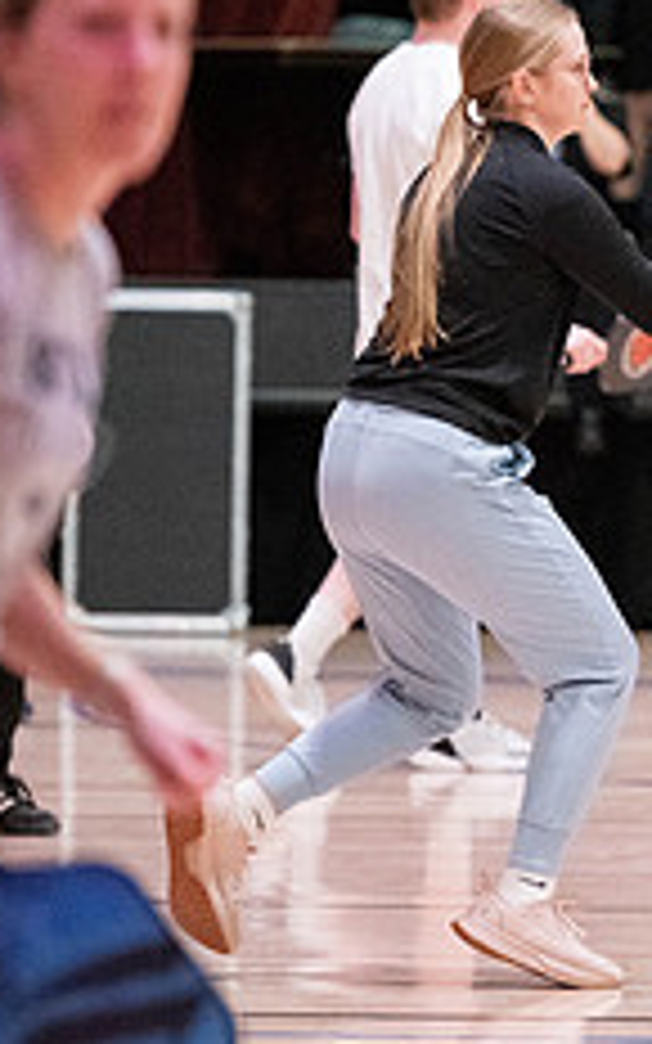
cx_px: 1129
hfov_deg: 3.0
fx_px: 12339
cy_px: 313
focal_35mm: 434
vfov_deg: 4.8
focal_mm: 170
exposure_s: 1/500
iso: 6400
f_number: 2.8
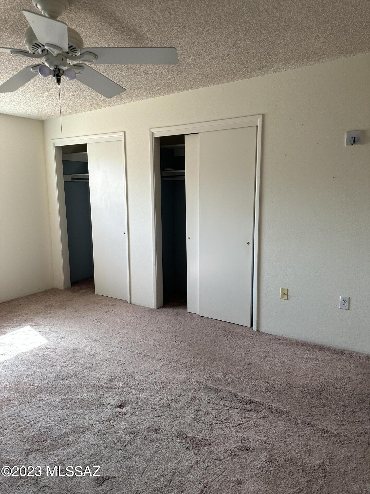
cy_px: 247
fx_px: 342
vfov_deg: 71.6
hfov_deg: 56.8
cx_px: 185
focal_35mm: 24
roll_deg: +0.8
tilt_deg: -7.8
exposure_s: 1/120
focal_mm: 6.86
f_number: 1.78
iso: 125
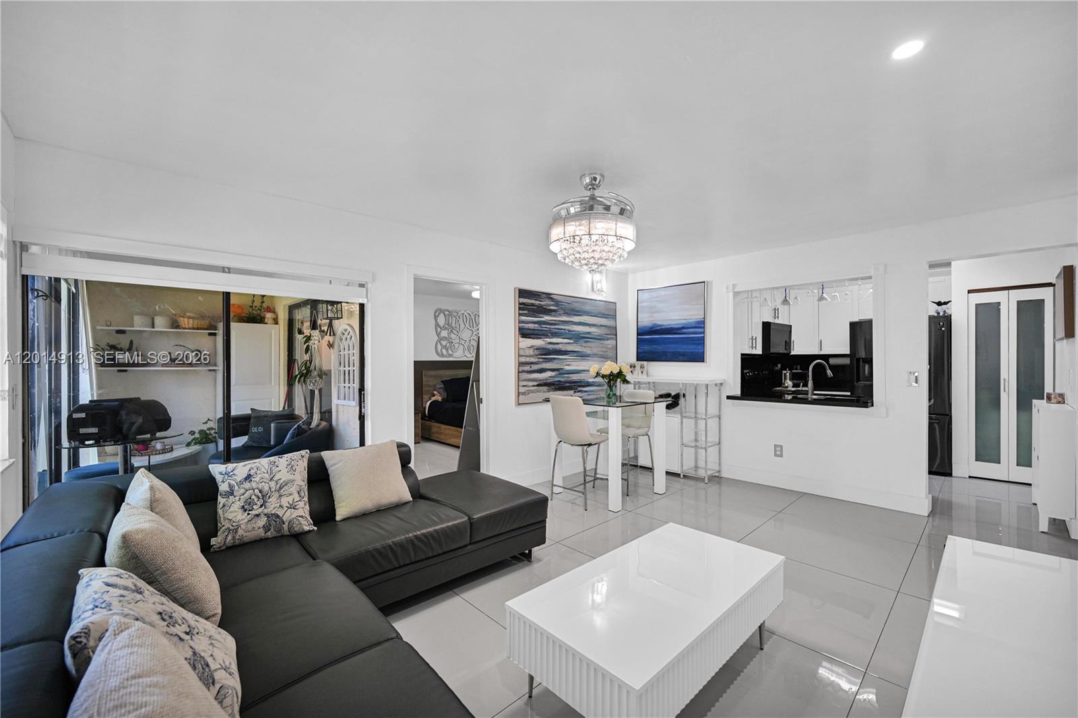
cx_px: 539
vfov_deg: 81.2
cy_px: 359
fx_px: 419
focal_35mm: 14
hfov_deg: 104.3
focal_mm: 14
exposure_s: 1/15
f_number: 4
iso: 140
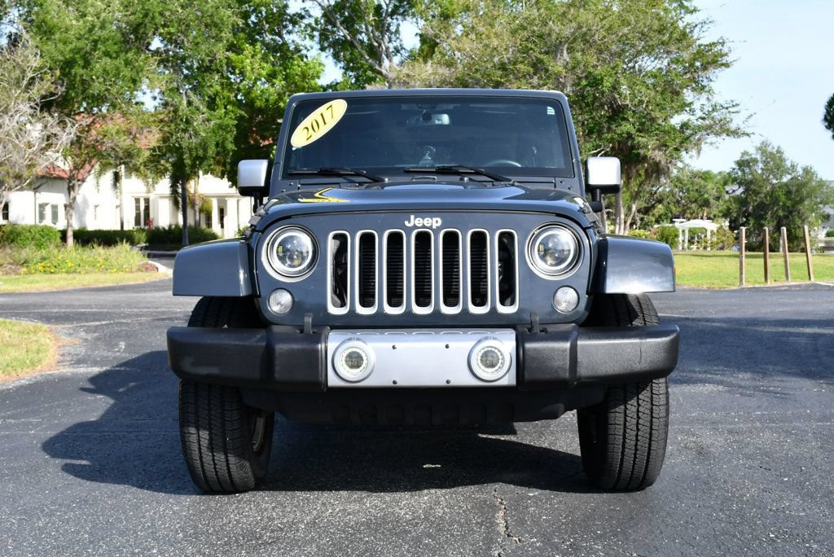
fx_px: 1020
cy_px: 278
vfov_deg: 30.6
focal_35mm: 44
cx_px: 417
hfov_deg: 44.5
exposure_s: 1/250
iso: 200
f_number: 8
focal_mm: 22
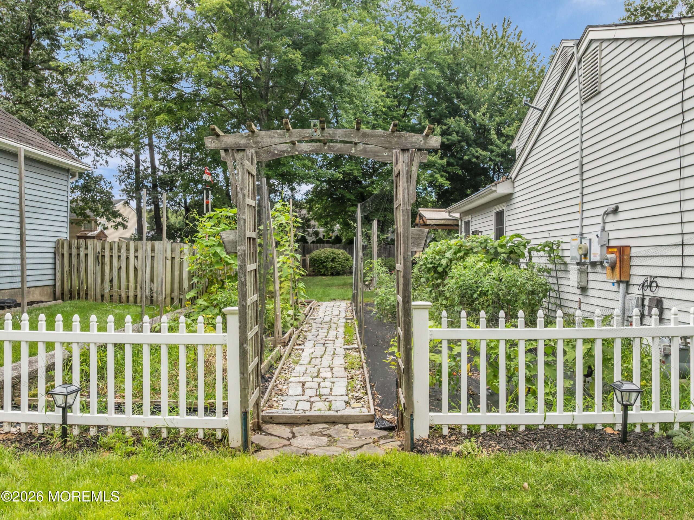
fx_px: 481
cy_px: 260
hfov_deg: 71.6
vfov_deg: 56.8
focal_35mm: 24
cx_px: 347
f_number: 2.8
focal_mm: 12.29
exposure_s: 1/1000
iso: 250
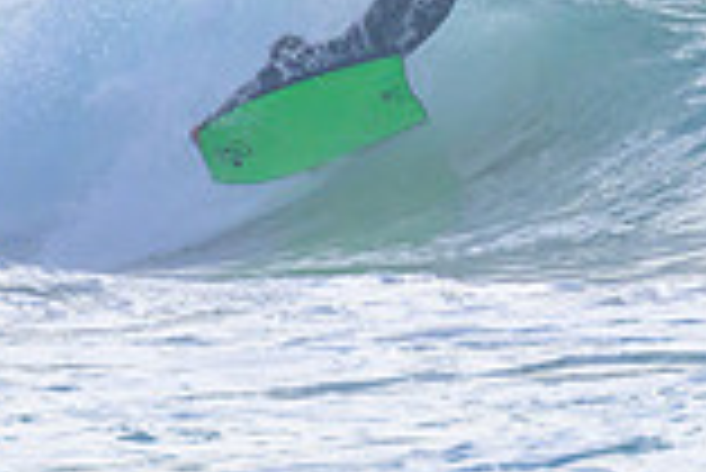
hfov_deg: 0.7
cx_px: 553
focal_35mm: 2953
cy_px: -187
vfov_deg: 0.5
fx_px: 57964
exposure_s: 1/2000
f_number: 11
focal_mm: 800
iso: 1100
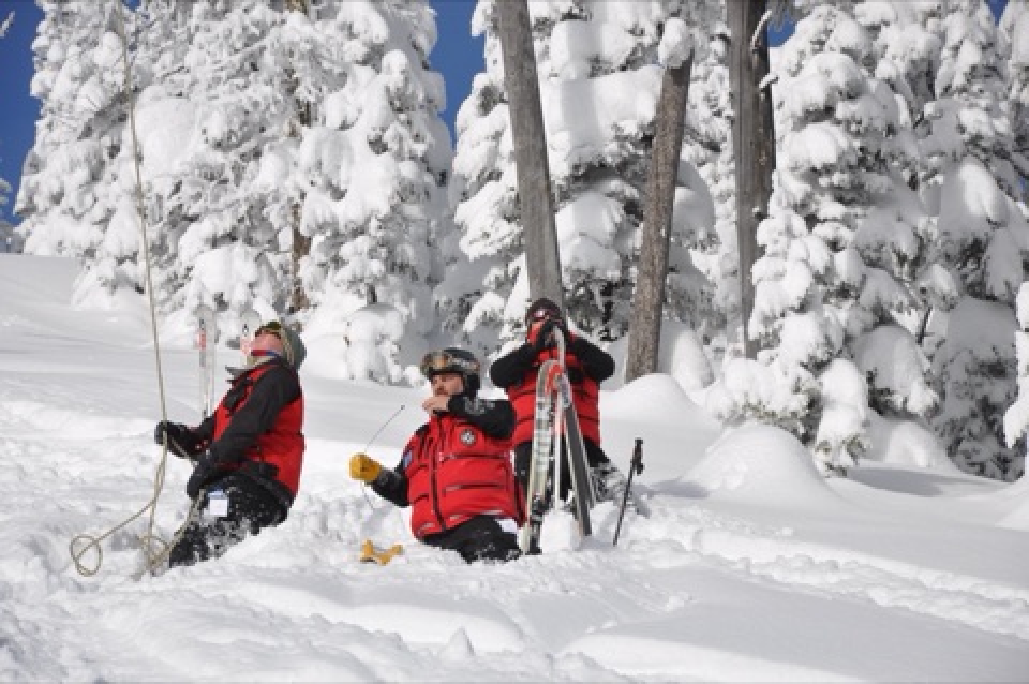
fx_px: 4497
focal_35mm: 158
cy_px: 342
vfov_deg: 8.7
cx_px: 514
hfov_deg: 13.1
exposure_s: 1/1250
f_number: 9
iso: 200
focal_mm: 105
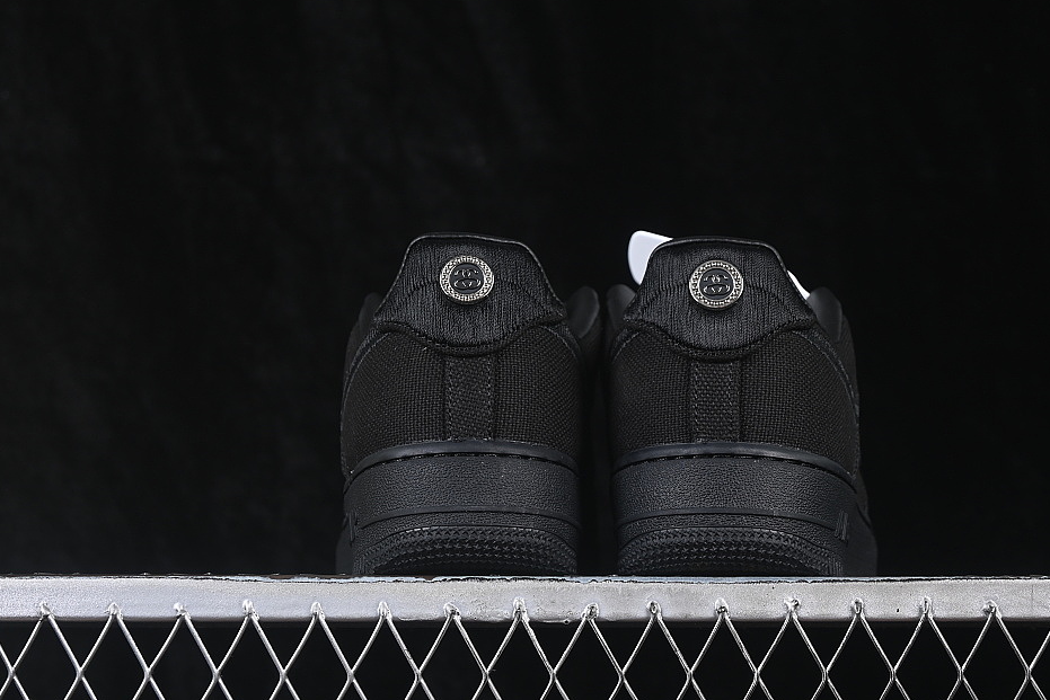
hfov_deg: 23.4
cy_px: 326
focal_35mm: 87
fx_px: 2538
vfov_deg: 15.7
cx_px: 600
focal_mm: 50
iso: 160
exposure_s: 1/60
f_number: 6.3
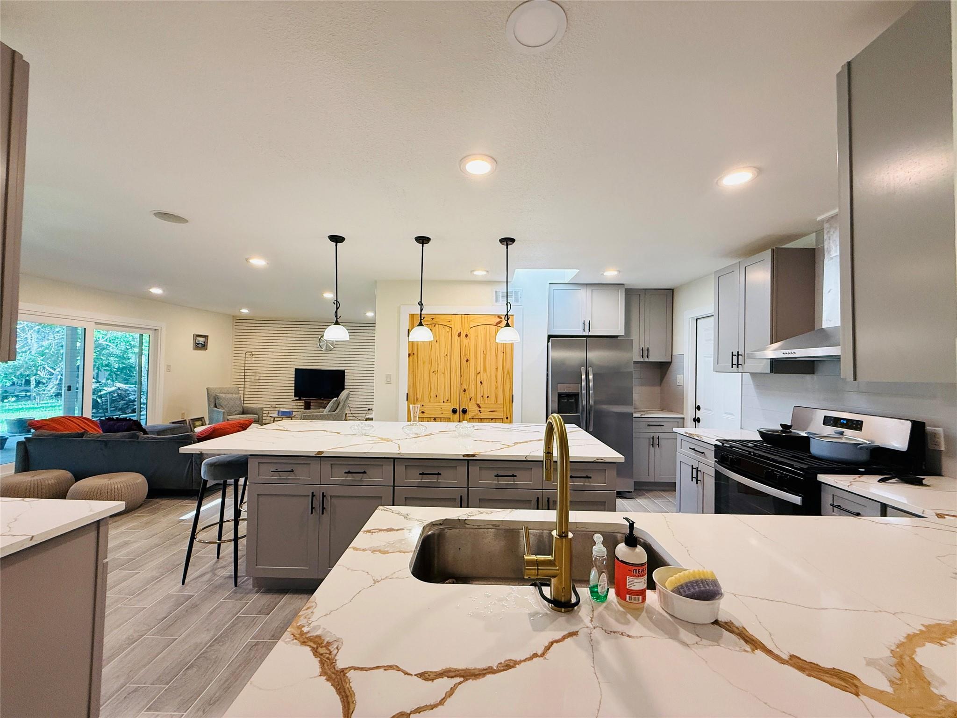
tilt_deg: +1.9
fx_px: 387
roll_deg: -1.1
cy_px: 359
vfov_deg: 85.7
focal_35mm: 14
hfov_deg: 102.1
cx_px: 478
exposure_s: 1/120
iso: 200
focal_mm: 2.22
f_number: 2.2
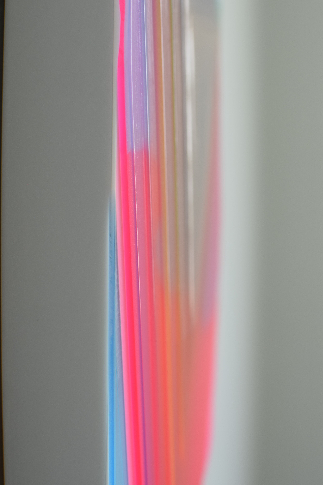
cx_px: 162
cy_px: 242
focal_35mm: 52
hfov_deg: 25.8
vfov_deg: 37.9
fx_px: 707
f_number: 5.6
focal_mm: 35
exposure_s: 1/125
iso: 400
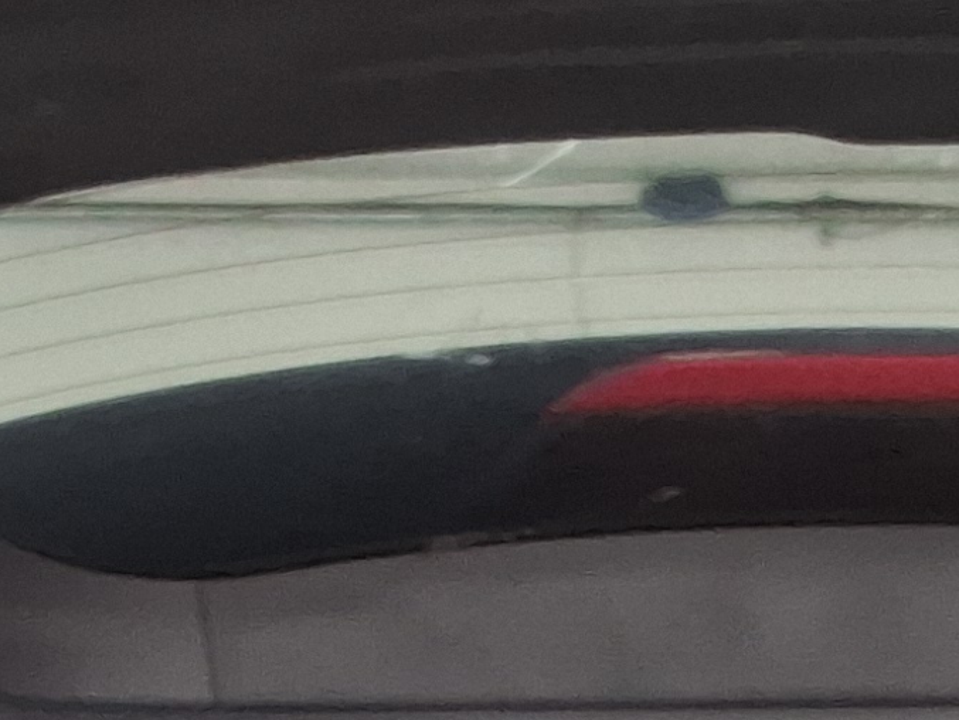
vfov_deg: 10.5
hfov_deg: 14.6
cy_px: 1202
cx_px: 671
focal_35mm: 135
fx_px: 3741
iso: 32
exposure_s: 1/175
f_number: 1.9
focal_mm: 2.91
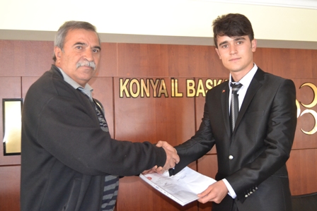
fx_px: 396
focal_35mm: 45
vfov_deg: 29.9
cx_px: 158
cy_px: 106
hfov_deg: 43.6
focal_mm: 30
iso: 2800
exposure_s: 1/60
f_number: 4.2
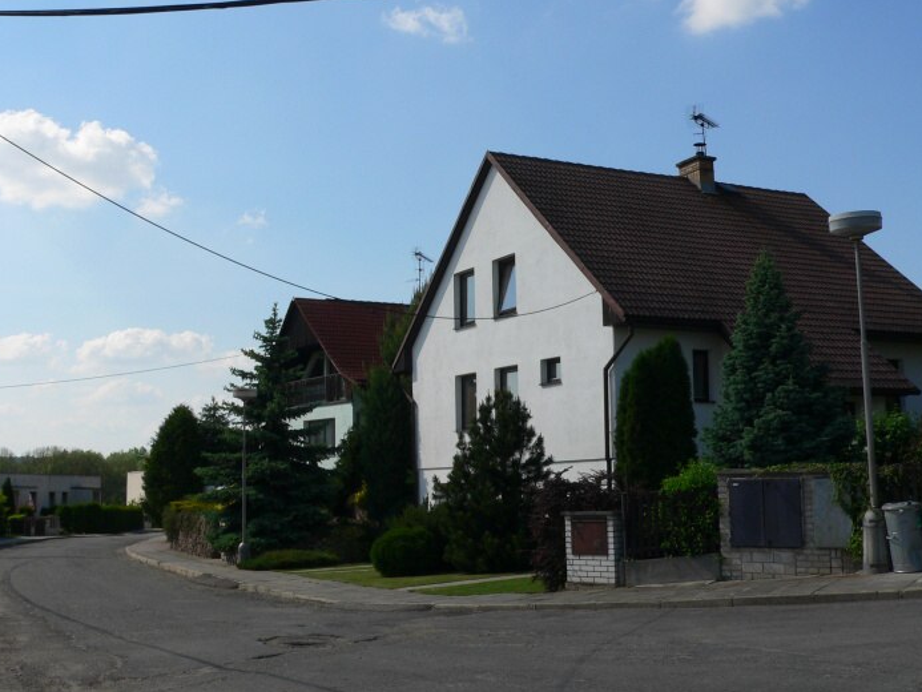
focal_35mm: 45
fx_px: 1199
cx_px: 447
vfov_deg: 32.2
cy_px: 330
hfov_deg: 42.1
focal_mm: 6.5
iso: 80
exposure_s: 1/500
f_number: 5.6
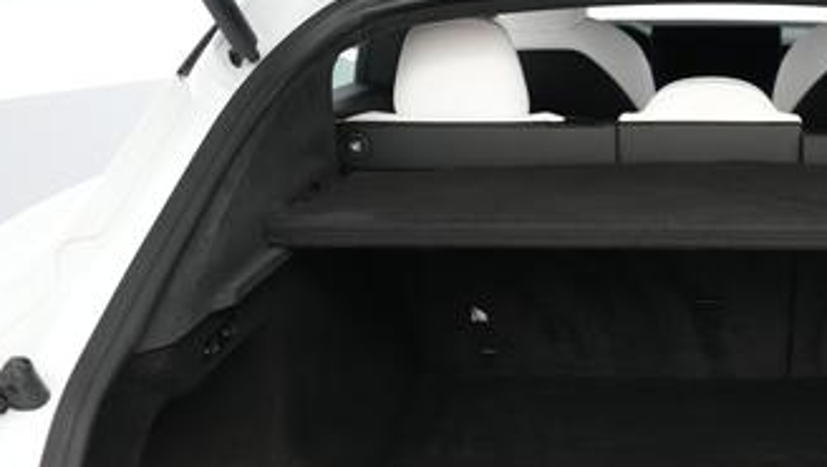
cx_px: 696
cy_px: 467
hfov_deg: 39.9
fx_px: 1075
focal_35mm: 49
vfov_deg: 23.5
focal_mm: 24
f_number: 2.8
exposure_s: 1/160
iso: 5000
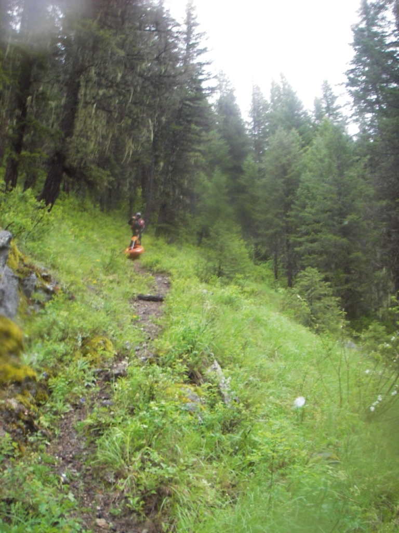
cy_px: 266
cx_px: 200
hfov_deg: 37.7
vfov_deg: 49.0
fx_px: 584
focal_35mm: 38
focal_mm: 6.3
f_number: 3.3
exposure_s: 1/25
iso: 100
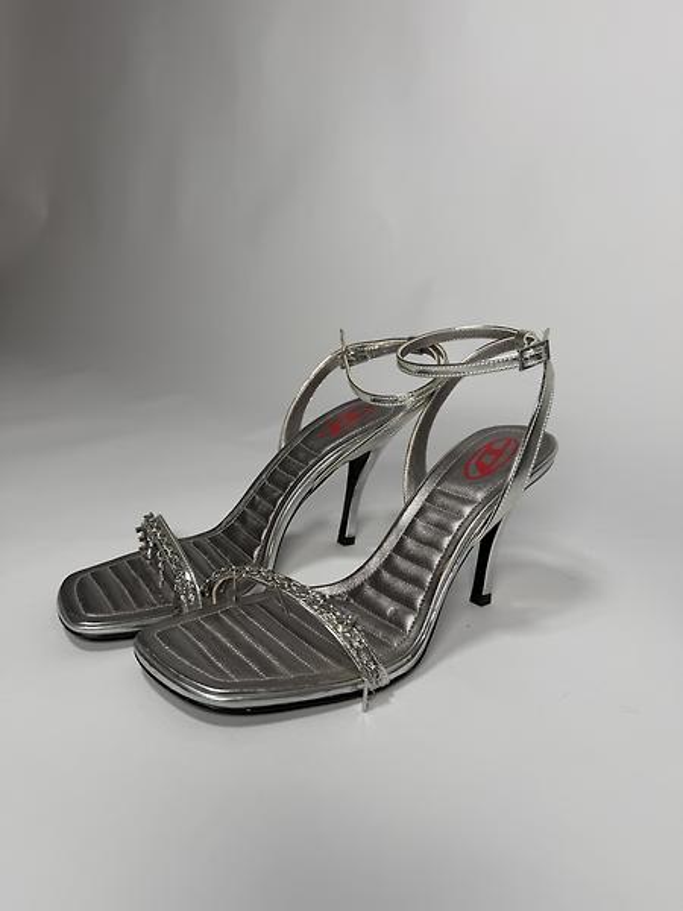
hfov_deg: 56.8
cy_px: 456
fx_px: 631
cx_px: 342
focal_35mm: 24
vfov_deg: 71.6
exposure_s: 1/524
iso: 80
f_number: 1.78
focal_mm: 6.76
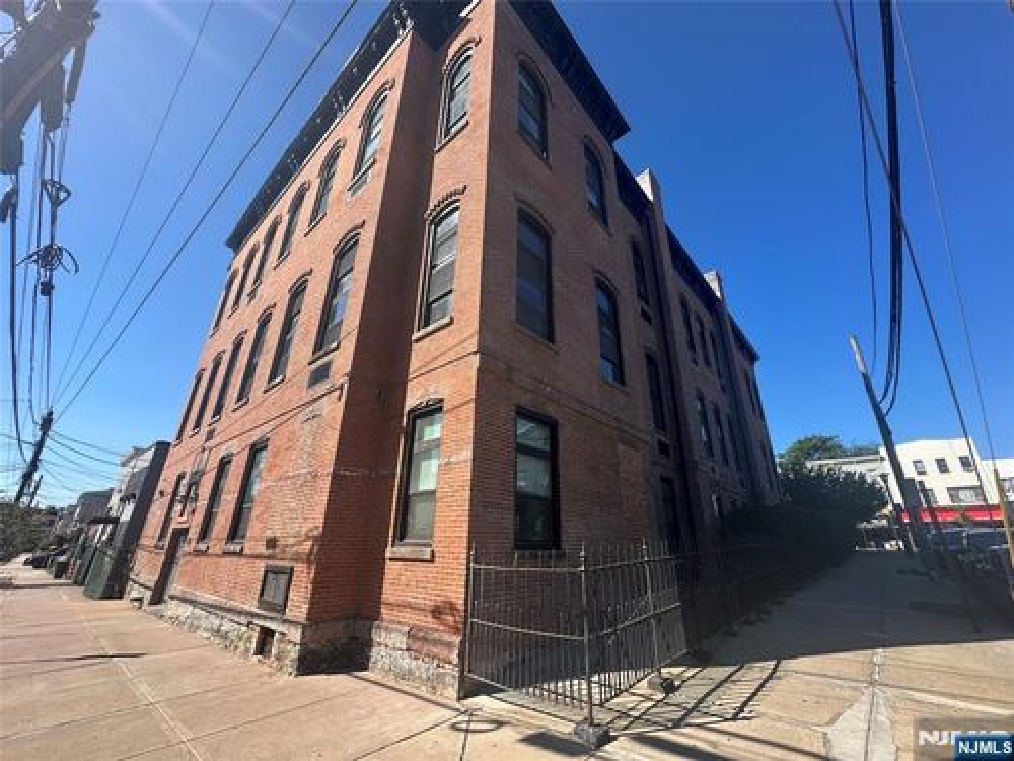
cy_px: 380
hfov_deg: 102.1
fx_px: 410
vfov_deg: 85.7
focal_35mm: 14
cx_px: 507
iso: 40
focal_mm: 2.22
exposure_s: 1/836
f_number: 2.2
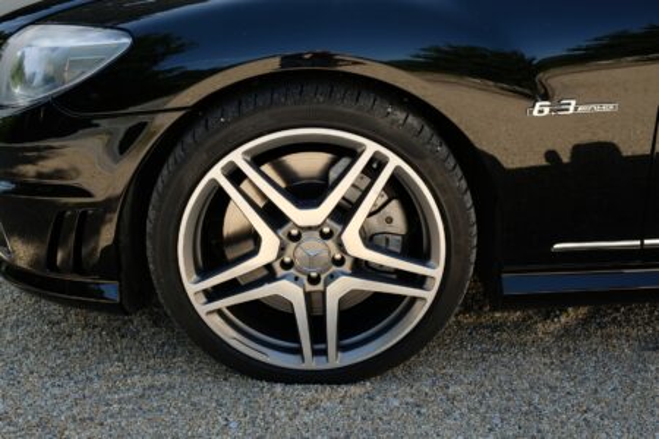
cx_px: 330
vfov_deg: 33.4
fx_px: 732
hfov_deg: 48.5
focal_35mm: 40
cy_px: 220
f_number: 5.6
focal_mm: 26.6
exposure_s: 1/280
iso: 400
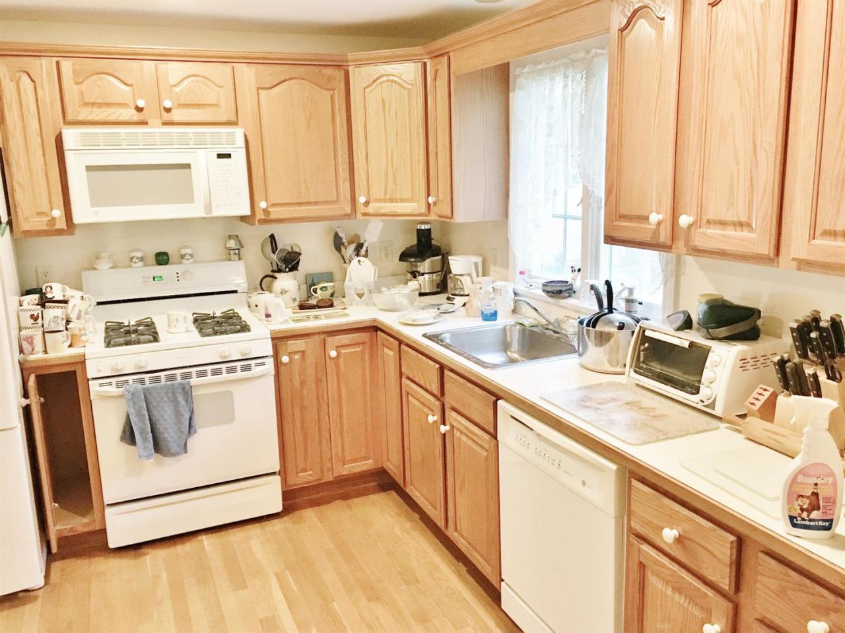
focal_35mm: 29
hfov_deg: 61.7
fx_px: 708
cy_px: 316
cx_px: 422
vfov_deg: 48.2
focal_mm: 4.15
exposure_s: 1/30
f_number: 2.2
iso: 200
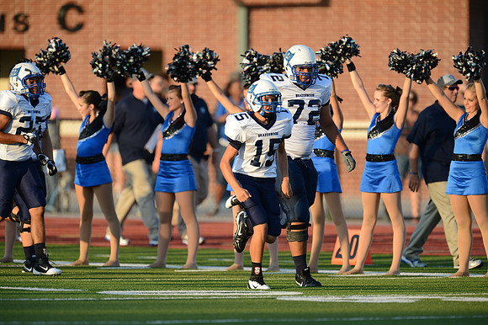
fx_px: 7451
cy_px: 162
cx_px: 244
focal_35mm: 550
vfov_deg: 2.5
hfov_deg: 3.8
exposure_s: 1/2500
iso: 800
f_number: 4
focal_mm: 550
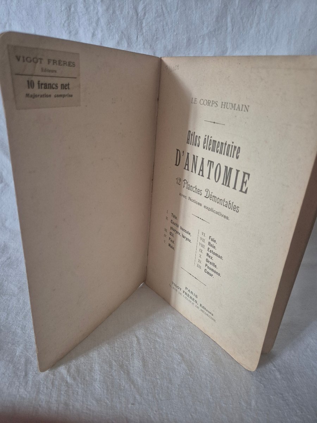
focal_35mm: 23
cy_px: 212
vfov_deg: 73.9
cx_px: 158
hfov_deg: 58.9
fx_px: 281
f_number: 1.8
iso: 640
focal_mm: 5.4
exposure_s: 1/100
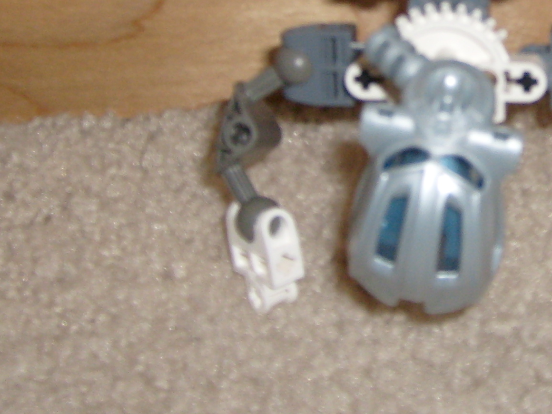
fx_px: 1355
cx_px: 465
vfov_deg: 17.1
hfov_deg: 22.6
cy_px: 49
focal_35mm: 85
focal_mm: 5.8
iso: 100
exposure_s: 1/45
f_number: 2.8
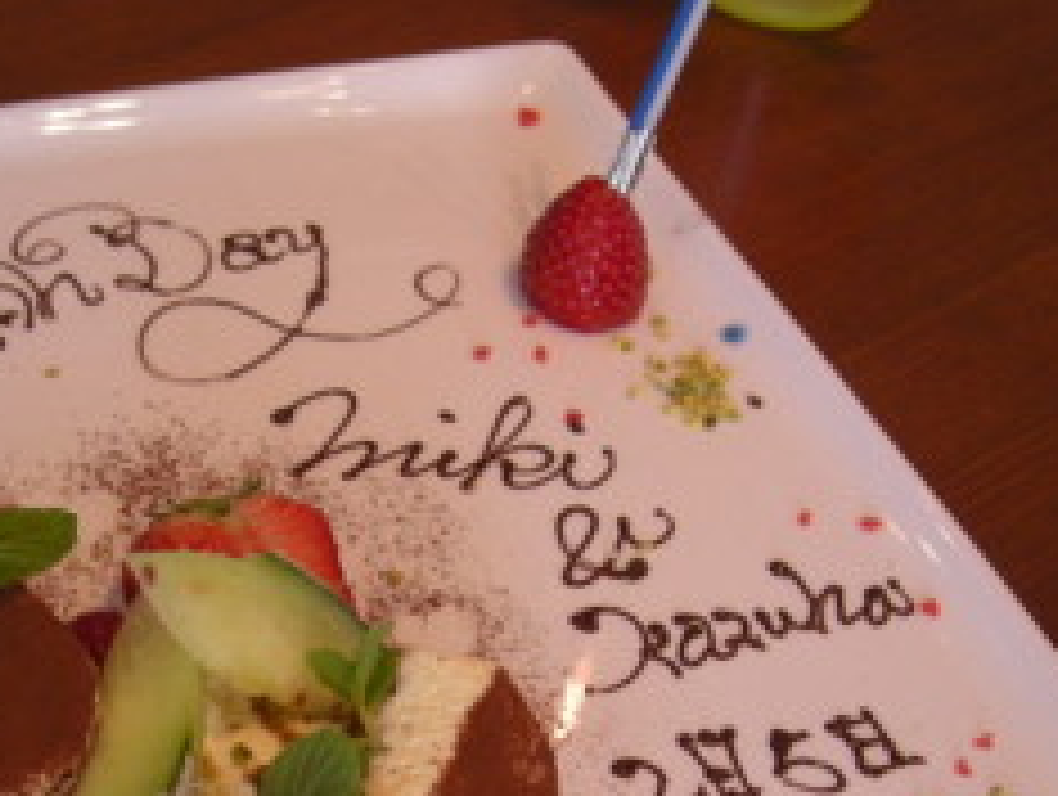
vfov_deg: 21.6
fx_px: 2051
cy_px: 670
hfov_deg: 28.5
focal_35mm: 67
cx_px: 261
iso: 82
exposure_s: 1/52.8
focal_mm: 5.7
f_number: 2.8
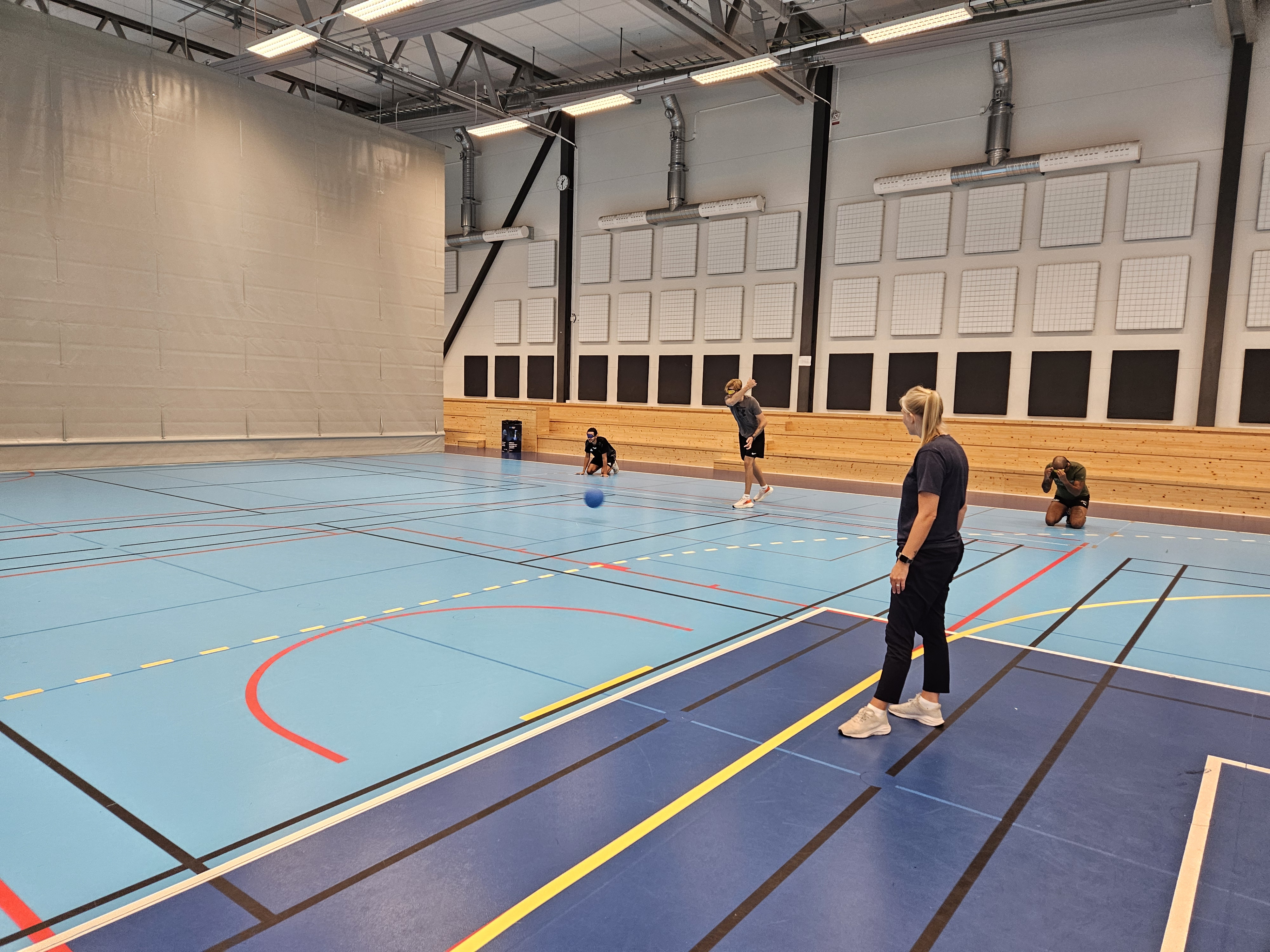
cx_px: 635
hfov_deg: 73.9
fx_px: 844
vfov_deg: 58.9
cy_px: 476
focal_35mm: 23
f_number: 1.8
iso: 200
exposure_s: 1/100
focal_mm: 5.4
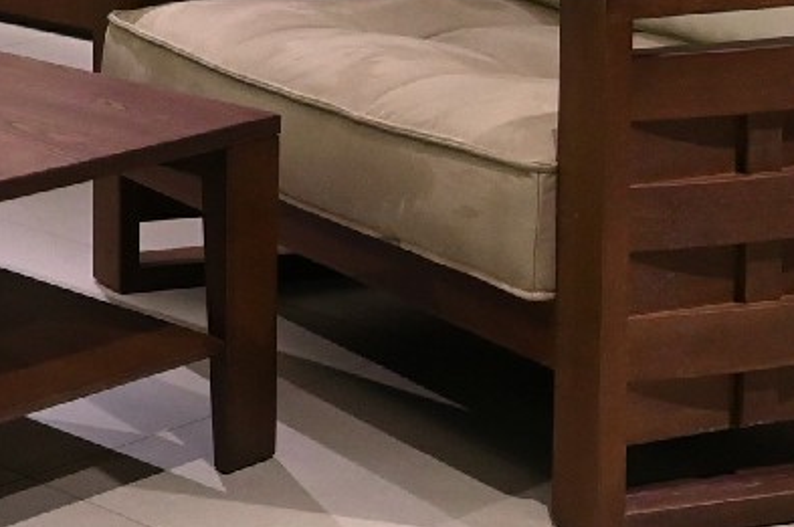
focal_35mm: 110
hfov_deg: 15.5
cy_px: -378
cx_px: -699
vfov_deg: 11.6
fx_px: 2423
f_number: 4
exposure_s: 1/320
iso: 1600
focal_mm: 18
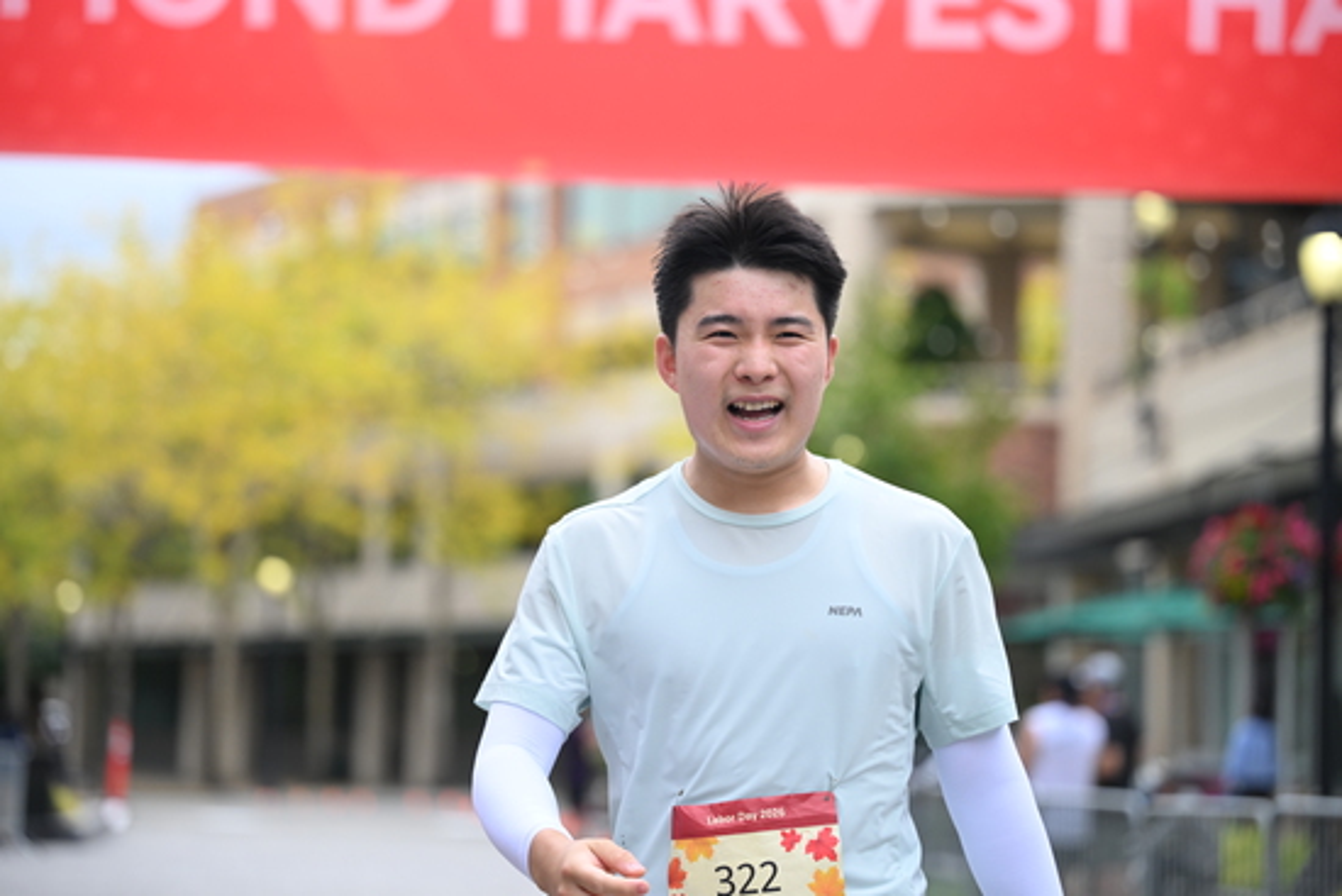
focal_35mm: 105
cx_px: 671
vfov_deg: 13.0
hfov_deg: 19.5
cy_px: 448
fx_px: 3915
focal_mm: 105
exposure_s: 1/2500
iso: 640
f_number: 2.8
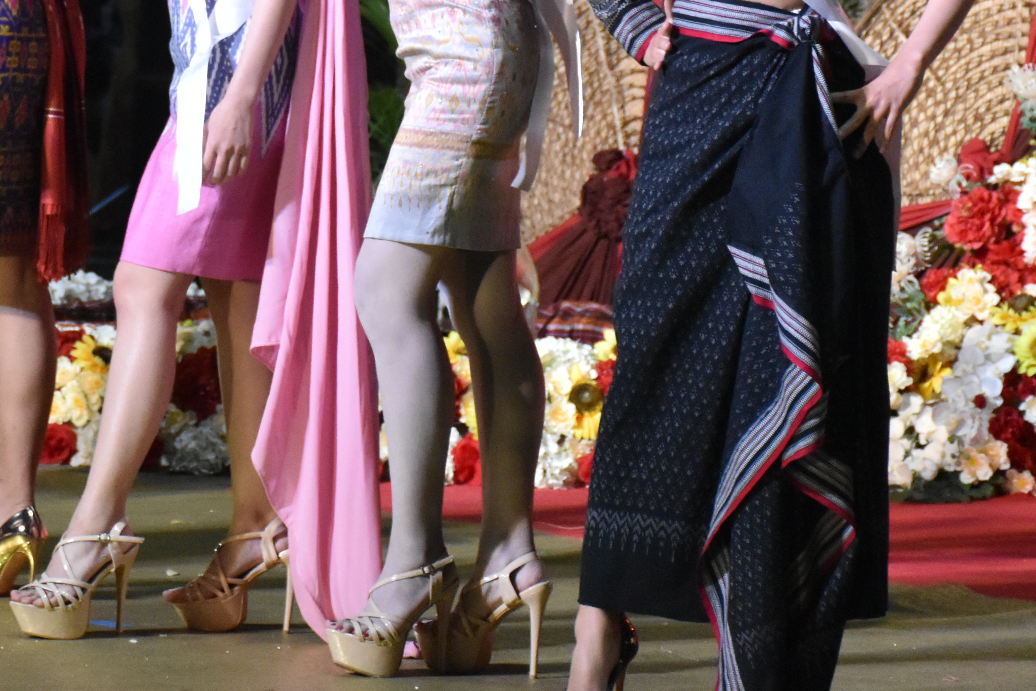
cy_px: 23
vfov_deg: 7.3
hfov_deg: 10.9
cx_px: 34
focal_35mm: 188
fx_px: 5410
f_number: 5
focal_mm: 60
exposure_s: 1/160
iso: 2500
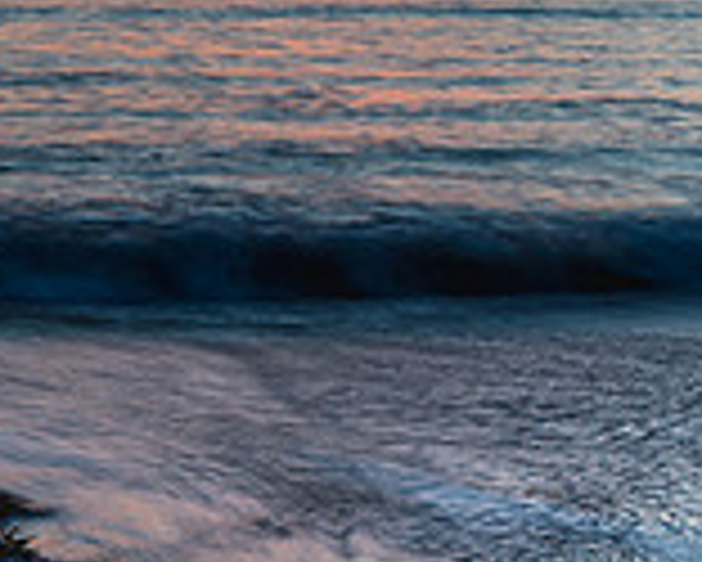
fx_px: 2474
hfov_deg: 15.7
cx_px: -58
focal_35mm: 119
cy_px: 119
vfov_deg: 12.9
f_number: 10
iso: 50
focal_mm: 23
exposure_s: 1/1.25
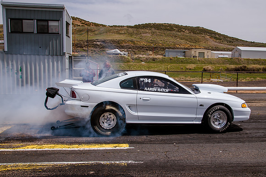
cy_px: 91
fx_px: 272
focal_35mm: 37
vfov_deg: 36.1
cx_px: 148
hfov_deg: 52.1
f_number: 10
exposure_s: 1/500
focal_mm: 30
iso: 200
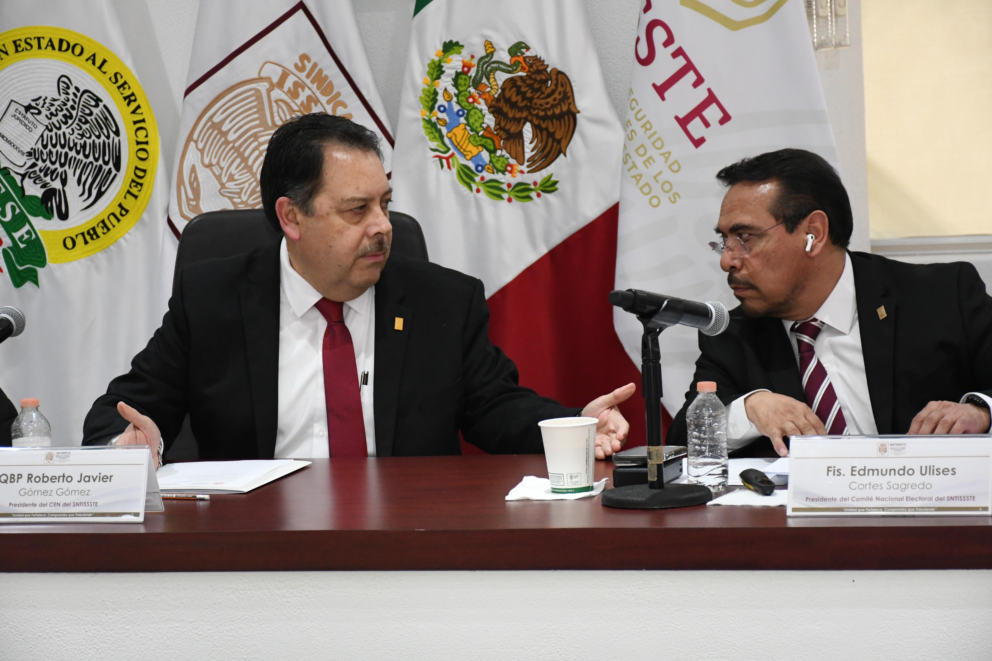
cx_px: 496
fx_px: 3086
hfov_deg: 18.3
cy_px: 330
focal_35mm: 112
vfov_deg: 12.2
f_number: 5.6
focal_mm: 75
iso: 3200
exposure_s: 1/100
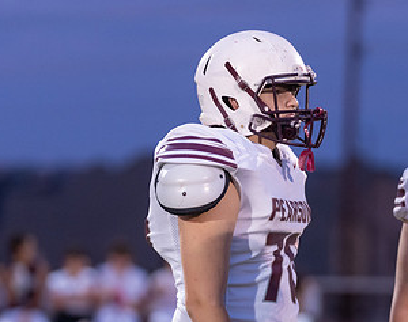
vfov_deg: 4.1
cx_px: 248
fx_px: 4494
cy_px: 246
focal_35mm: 374
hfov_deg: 5.2
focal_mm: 168
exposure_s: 1/400
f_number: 2.8
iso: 1600
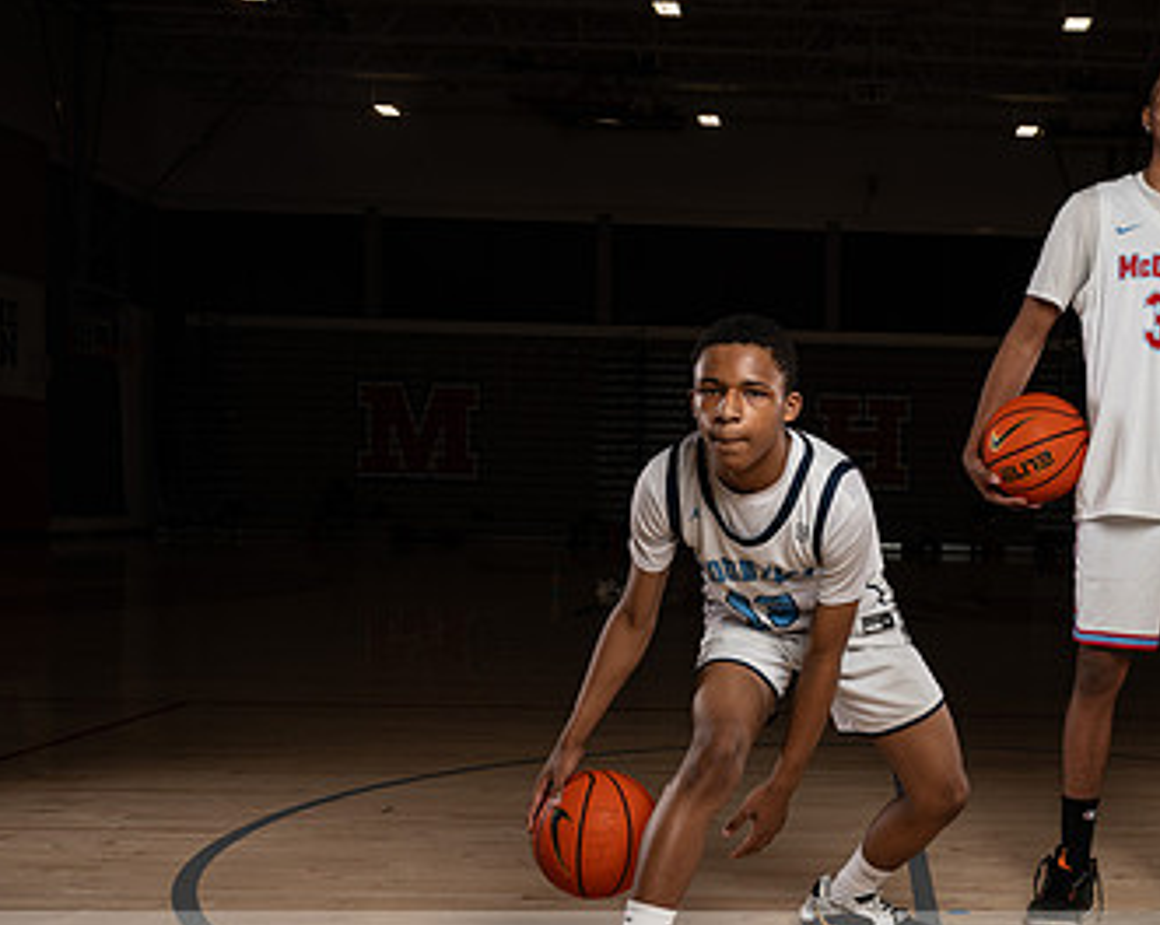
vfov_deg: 32.4
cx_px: 920
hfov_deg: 38.9
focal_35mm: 46
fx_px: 1577
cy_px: 610
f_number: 11
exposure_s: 1/200
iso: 200
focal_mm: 24
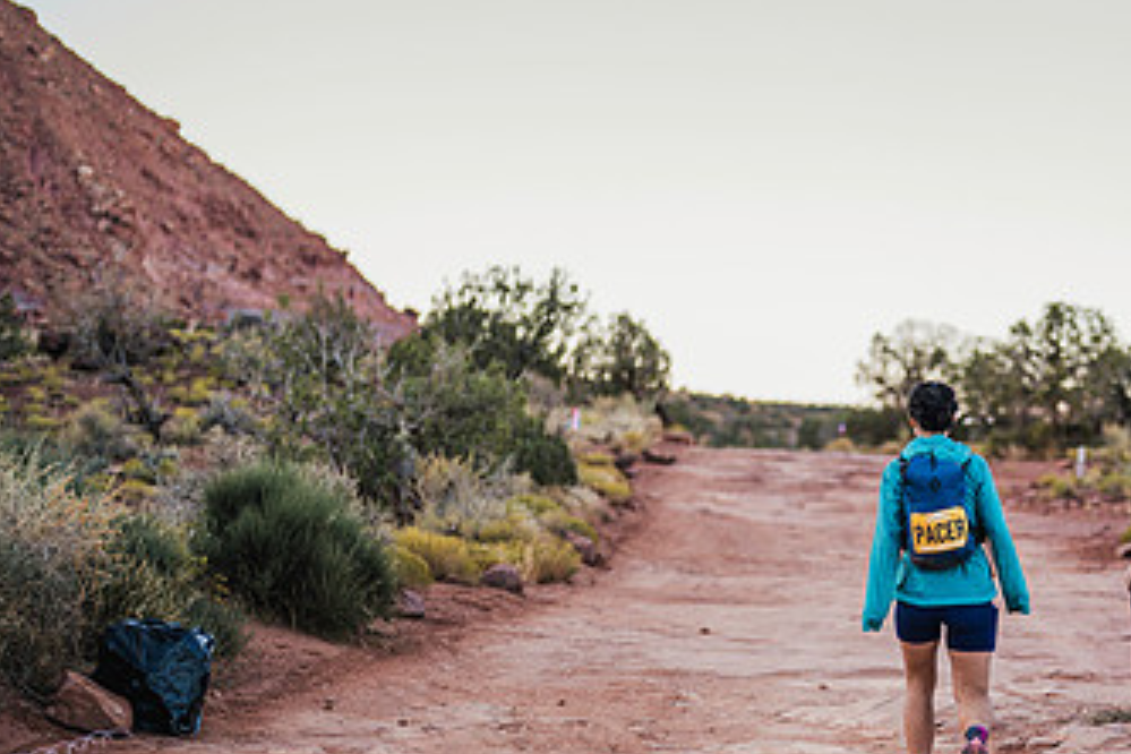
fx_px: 2733
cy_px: 532
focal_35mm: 87
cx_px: 948
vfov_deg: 15.7
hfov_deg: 23.0
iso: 100
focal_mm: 50
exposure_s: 1/640
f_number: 1.4
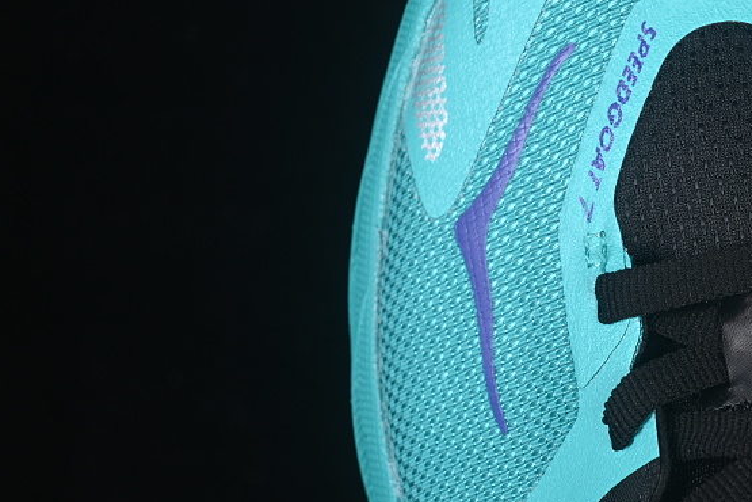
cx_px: 698
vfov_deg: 9.4
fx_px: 3050
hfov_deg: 13.9
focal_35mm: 146
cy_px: 194
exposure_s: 1/80
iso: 160
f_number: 7.1
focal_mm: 50
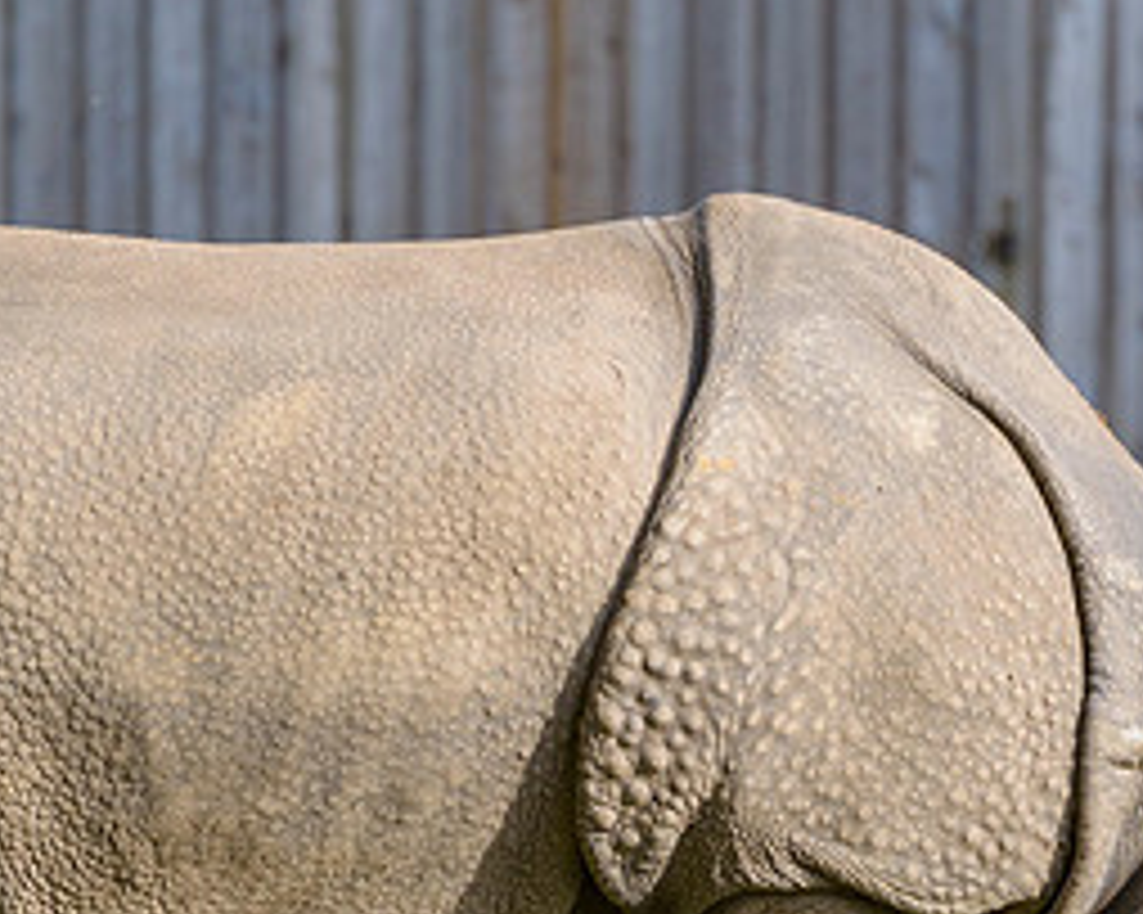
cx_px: 899
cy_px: 659
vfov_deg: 1.1
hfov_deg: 1.4
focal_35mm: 1400
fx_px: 47342
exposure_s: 1/800
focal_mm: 400
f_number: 5.6
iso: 400
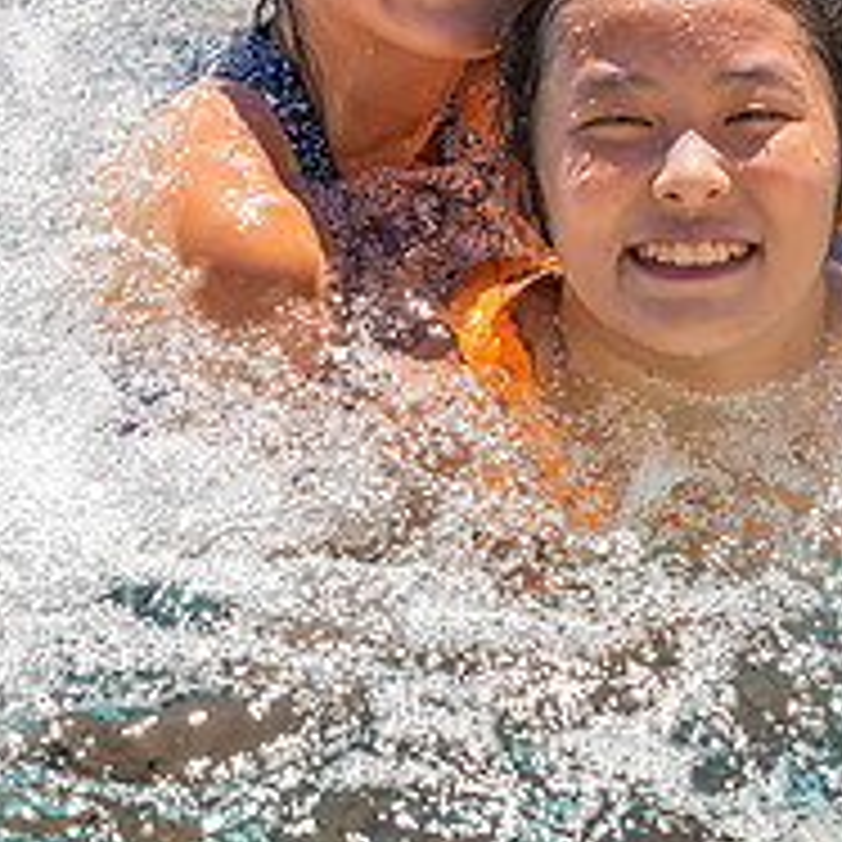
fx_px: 3935
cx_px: 554
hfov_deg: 12.2
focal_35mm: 143
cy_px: -158
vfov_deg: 12.0
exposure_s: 1/800
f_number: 6.3
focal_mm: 47
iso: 400
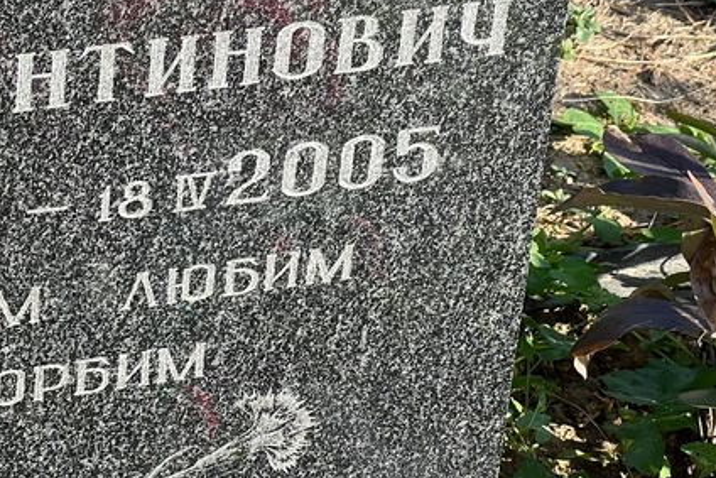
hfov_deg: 13.5
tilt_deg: -31.3
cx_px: 95
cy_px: 14
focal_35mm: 151
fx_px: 3004
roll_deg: -1.0
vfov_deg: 9.0
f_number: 2.8
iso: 32
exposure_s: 1/227
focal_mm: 9
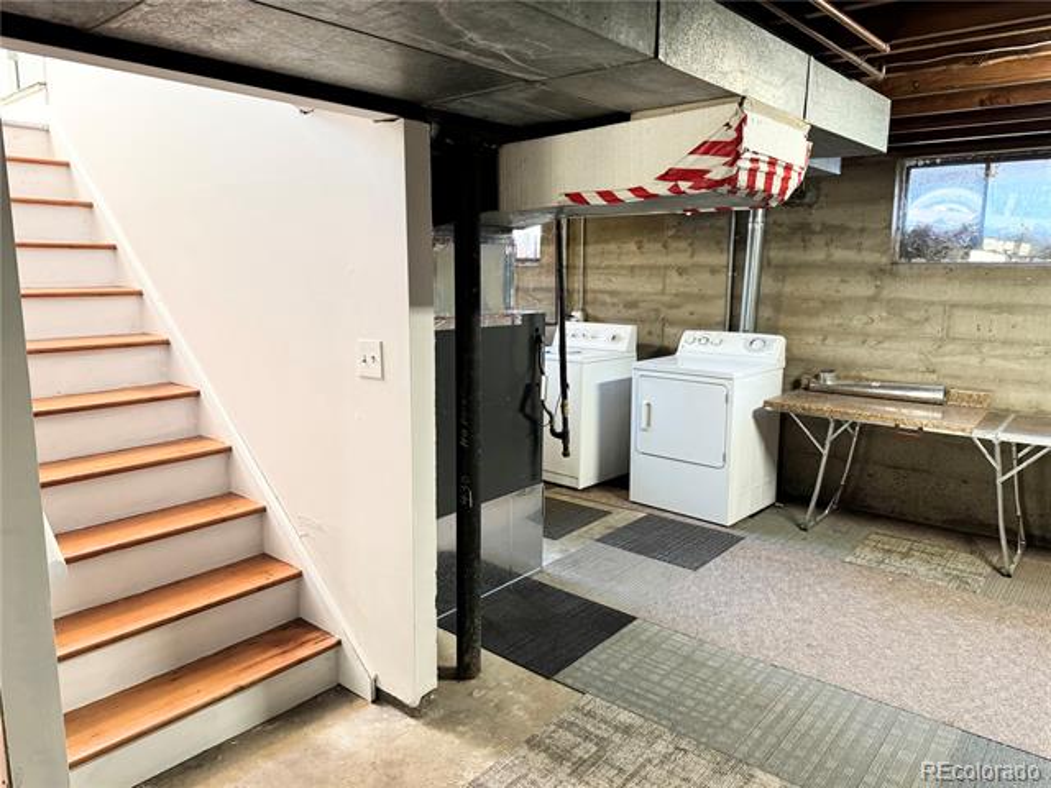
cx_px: 526
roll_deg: -0.9
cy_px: 394
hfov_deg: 71.6
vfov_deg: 56.8
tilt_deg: -9.2
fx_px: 729
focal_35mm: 24
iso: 320
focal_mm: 6.76
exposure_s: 1/60
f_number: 1.78
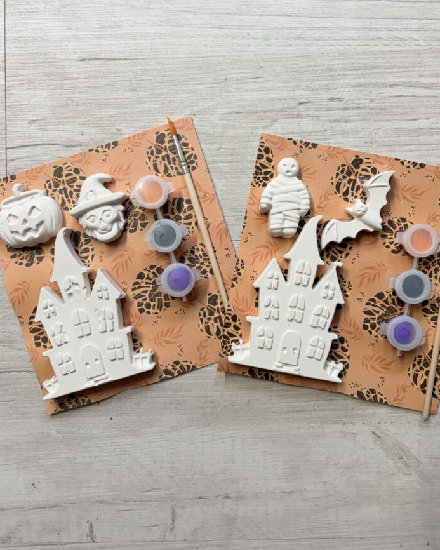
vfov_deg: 58.5
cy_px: 231
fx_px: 488
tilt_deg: -87.5
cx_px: 236
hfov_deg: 48.5
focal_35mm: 30
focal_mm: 5.96
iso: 80
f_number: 1.6
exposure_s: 1/100
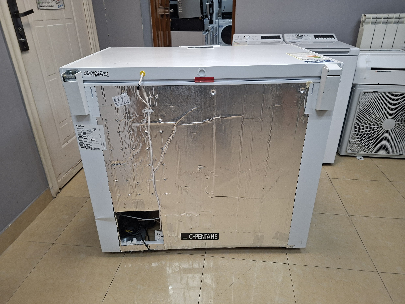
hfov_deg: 73.9
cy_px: 152
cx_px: 202
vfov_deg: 58.9
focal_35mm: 23
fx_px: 269
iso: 160
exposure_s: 1/50
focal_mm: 5.54
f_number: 1.8
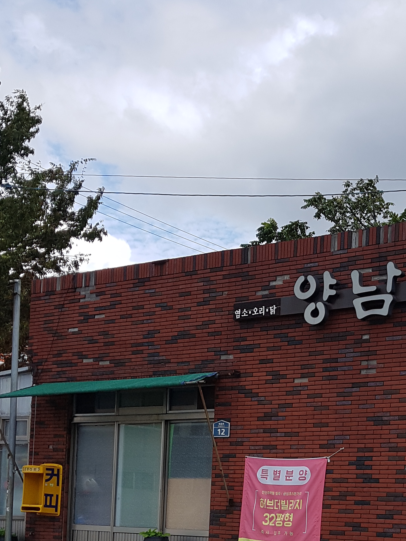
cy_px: 493
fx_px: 891
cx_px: 362
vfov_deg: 32.0
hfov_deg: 24.9
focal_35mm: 57
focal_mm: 4.2
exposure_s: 1/2208
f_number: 1.7
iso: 50
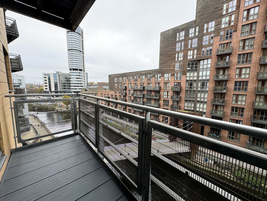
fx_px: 108
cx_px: 134
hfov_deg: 102.1
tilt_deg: -7.9
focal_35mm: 14
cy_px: 100
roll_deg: -0.4
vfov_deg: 85.7
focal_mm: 2.22
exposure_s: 1/144
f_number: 2.2
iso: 40
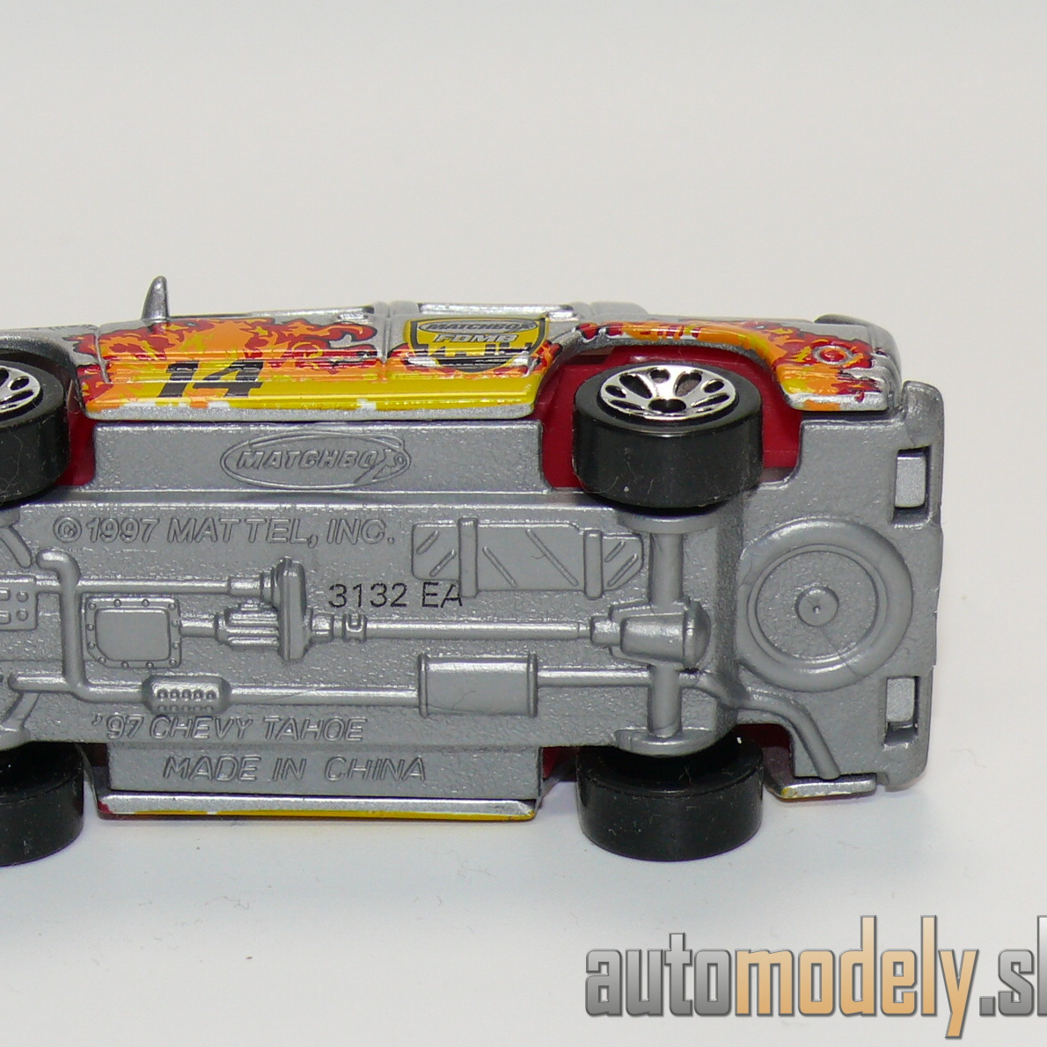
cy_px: 522
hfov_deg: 12.6
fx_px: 4757
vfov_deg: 12.6
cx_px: 383
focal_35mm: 139
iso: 100
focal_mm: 14.4
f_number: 4
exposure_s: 1/30
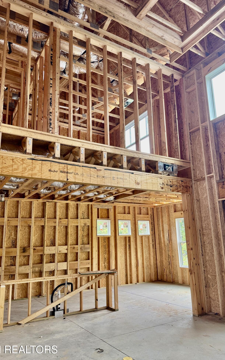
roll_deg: +1.9
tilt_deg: +12.6
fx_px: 255
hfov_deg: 47.6
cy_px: 182
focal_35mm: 26
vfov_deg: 70.4
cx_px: 118
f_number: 1.78
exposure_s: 1/121
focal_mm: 6.76
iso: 125
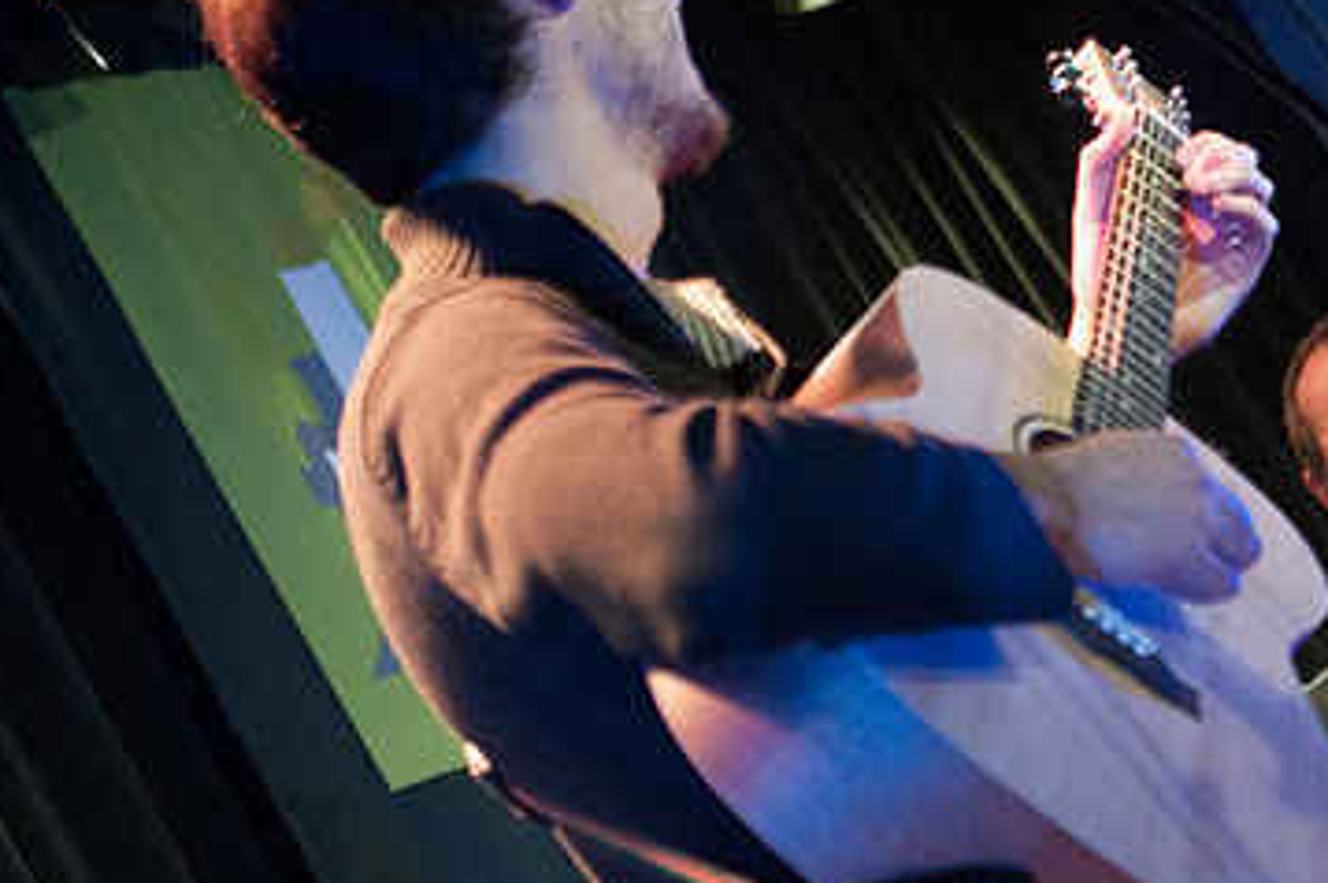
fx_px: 6265
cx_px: 990
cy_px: 458
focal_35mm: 170
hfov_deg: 12.1
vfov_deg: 8.1
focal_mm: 70
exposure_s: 1/80
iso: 800
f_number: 2.8
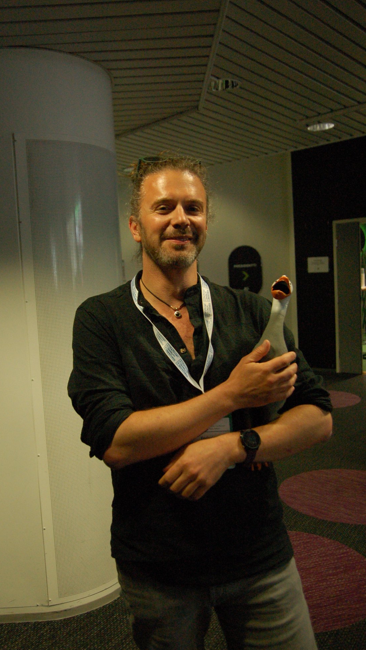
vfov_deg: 63.4
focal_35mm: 31
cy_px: 320
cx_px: 156
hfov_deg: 38.2
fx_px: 527
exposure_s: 1/125
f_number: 2.8
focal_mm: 19
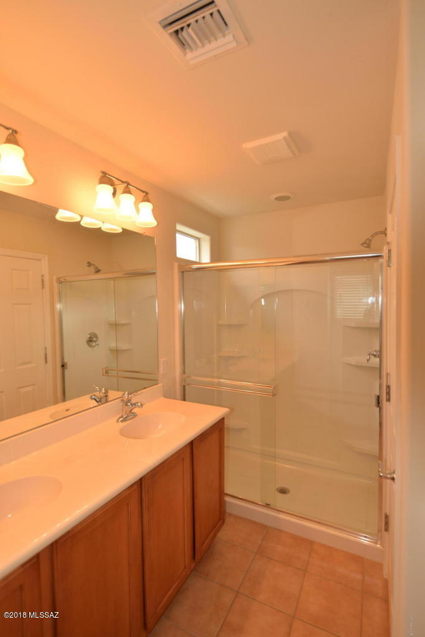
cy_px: 318
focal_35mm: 18
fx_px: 319
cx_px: 212
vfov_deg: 90.0
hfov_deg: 67.4
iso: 320
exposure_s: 1/160
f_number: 4
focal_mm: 18
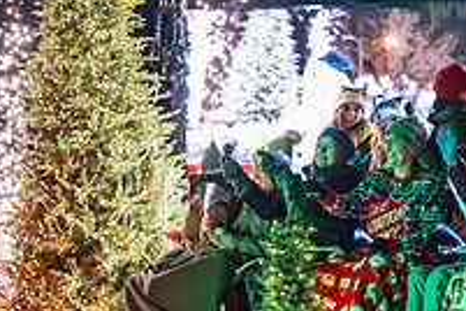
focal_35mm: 202
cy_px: 57
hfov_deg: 10.2
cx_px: 322
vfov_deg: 6.8
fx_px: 2615
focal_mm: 70
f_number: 2.8
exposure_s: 1/200
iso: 3200
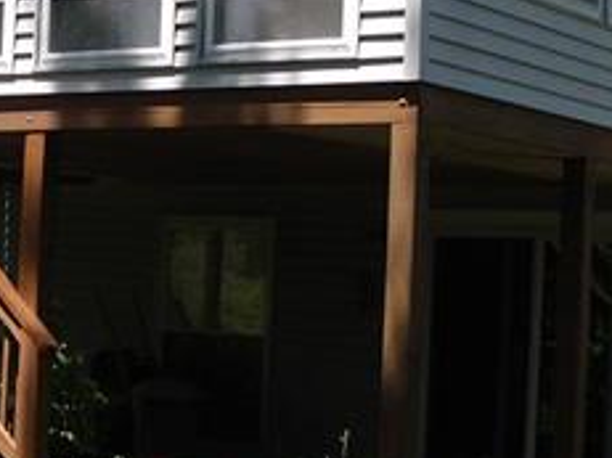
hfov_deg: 19.7
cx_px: 26
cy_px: 114
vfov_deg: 15.2
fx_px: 1714
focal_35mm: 97
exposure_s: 1/320
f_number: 4.3
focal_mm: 5.8
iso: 80
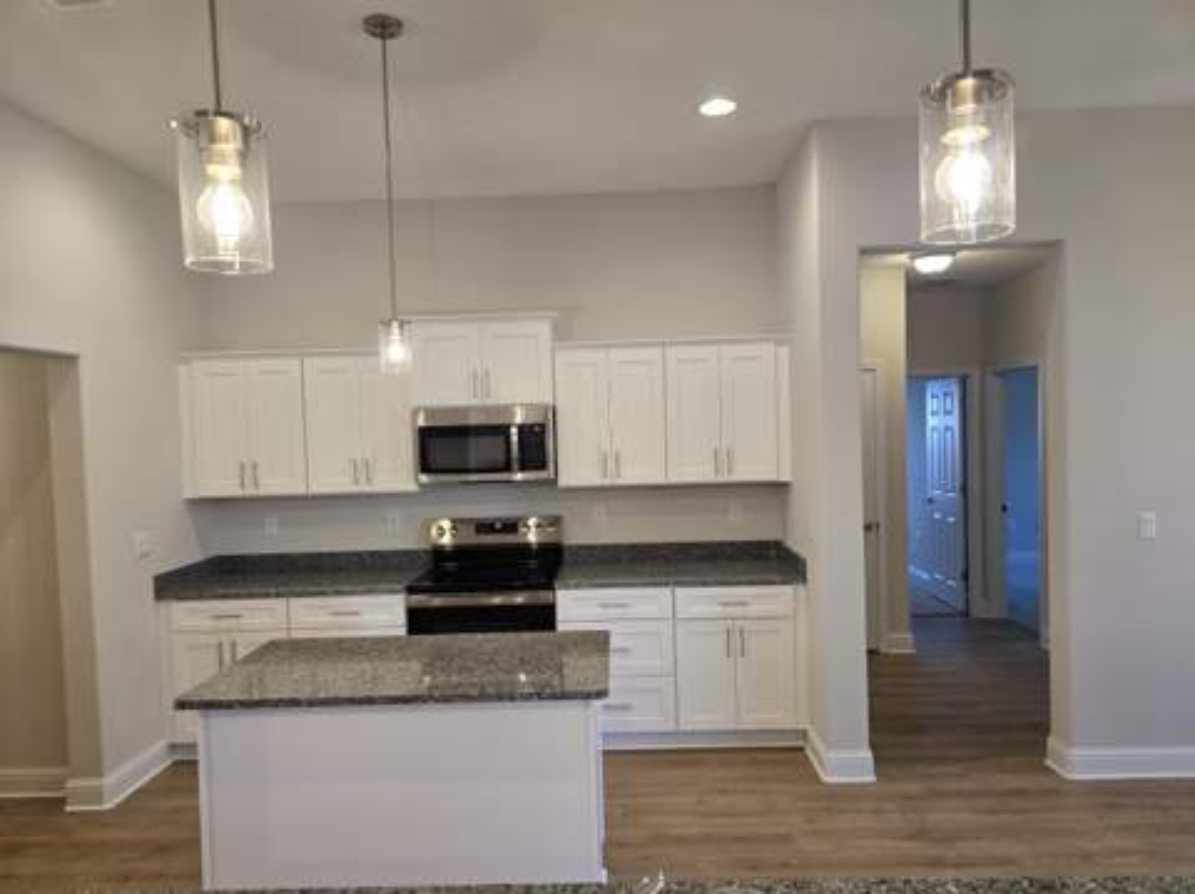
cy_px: 447
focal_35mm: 23
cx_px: 598
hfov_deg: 74.0
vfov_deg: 58.8
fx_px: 793
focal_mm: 6.3
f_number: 1.7
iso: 160
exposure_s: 1/120
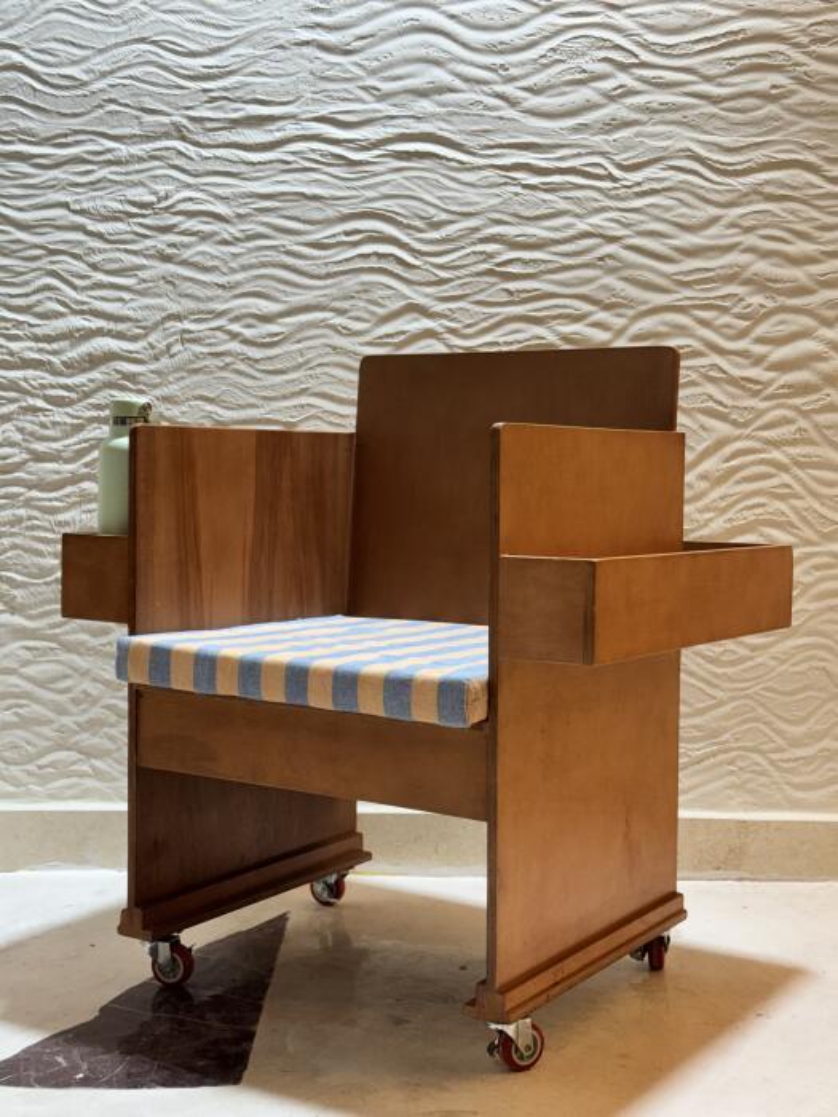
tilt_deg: -3.4
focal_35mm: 48
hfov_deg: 30.3
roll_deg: -0.6
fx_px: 1549
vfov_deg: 39.7
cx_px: 419
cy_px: 558
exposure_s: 1/100
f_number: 1.78
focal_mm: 6.76
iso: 80
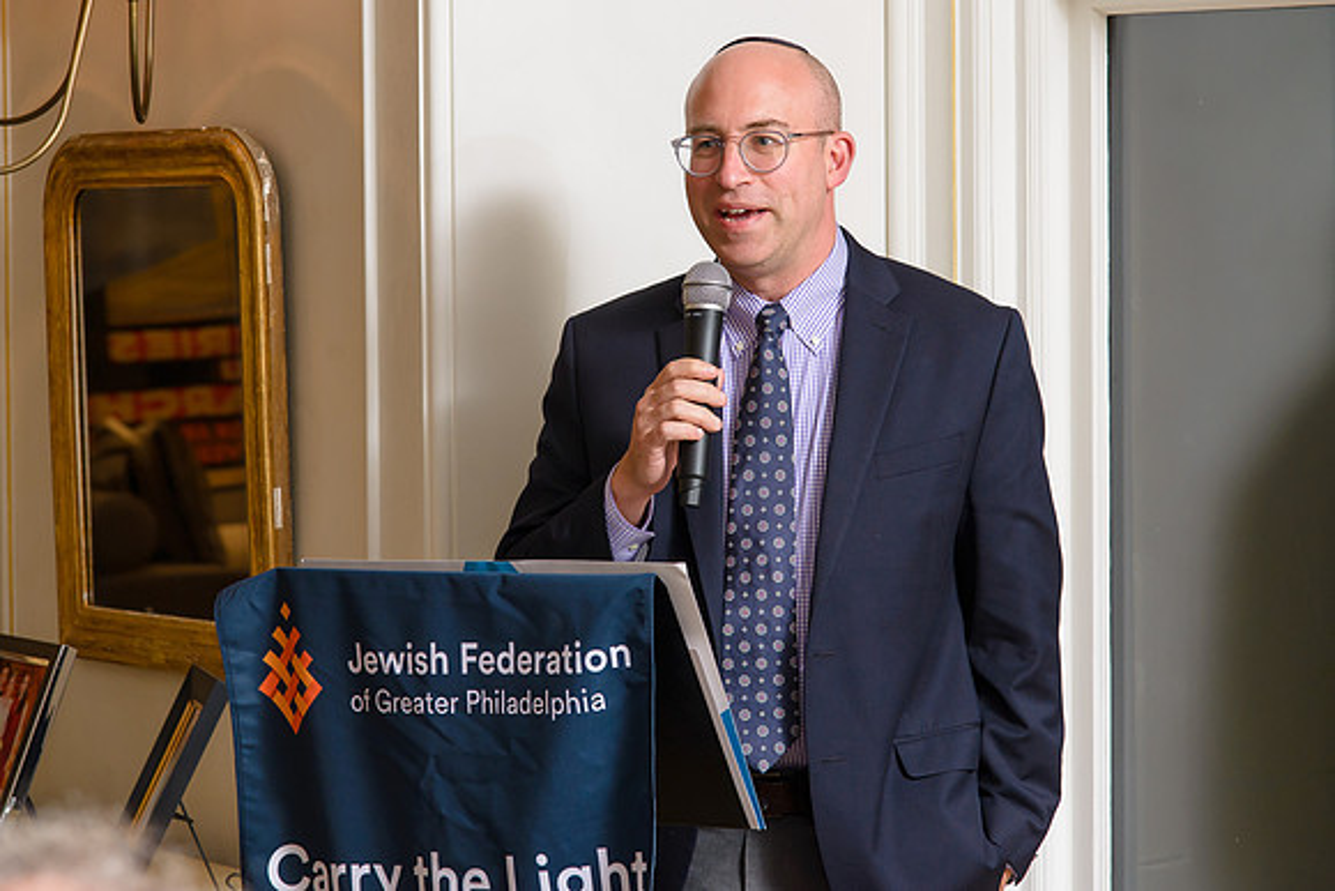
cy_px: 379
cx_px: 675
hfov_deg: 17.6
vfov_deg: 11.8
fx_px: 4302
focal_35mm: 116
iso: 1000
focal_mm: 98
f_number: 5.6
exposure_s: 1/125
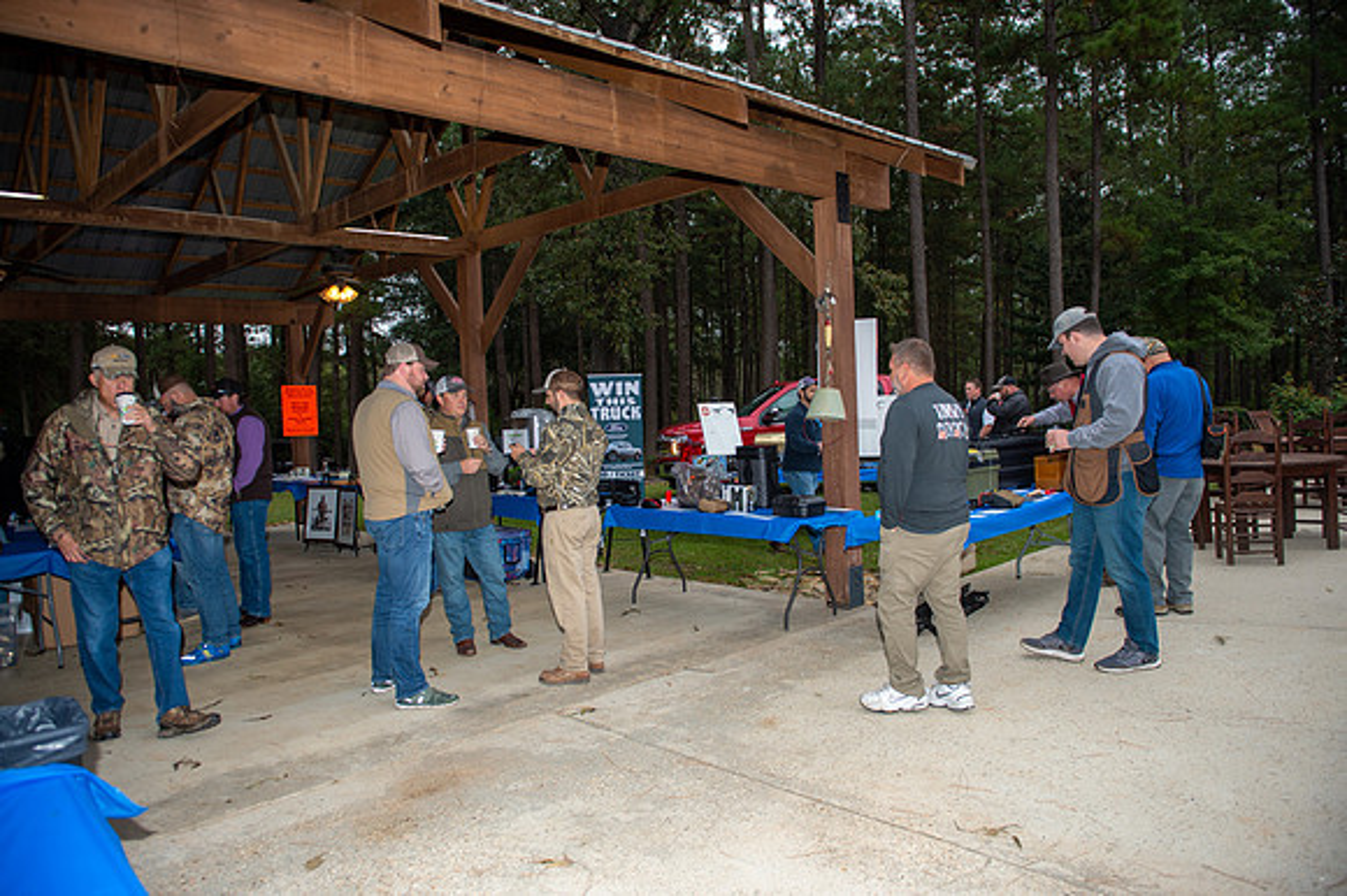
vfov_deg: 53.1
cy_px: 448
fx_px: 897
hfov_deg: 73.8
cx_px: 674
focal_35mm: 24
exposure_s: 1/200
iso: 400
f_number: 3.5
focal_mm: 24
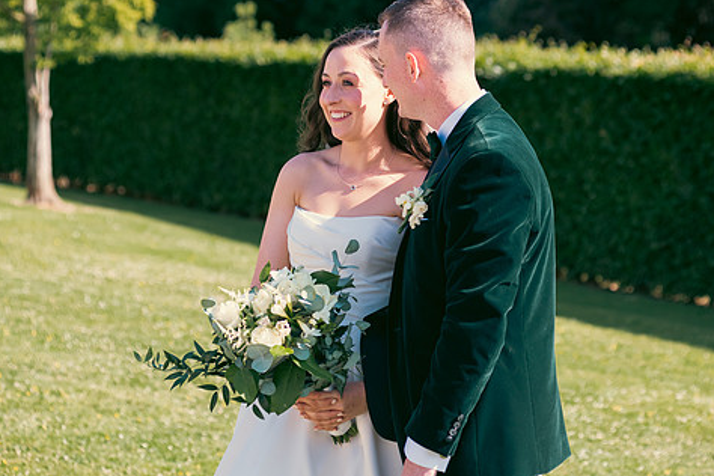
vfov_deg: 14.0
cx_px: 407
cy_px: 200
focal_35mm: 98
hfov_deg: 20.8
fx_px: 1944
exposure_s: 1/640
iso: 200
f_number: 3.5
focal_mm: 80
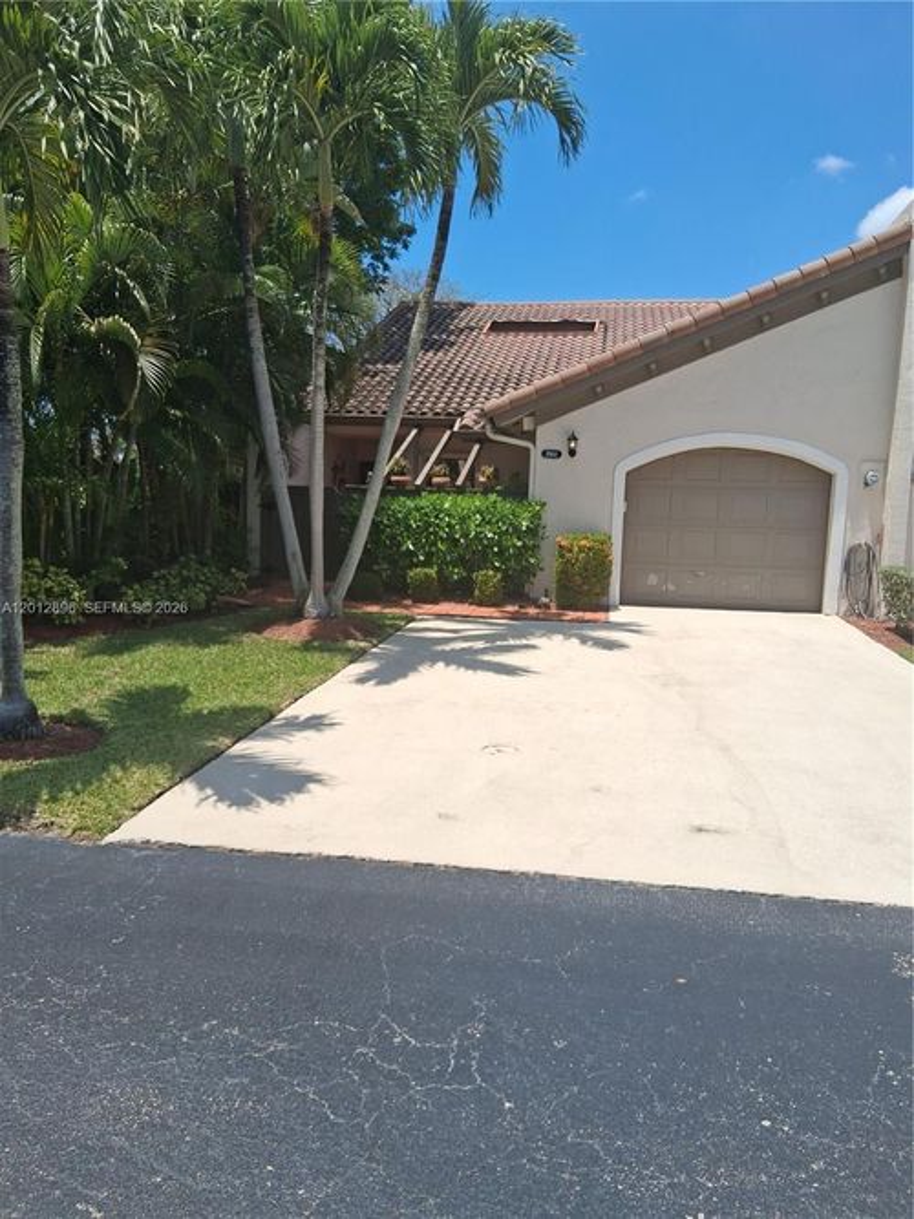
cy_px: 610
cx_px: 457
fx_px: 916
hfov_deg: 53.0
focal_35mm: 26
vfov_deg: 67.3
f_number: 1.8
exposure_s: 1/718
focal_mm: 3.98
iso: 25
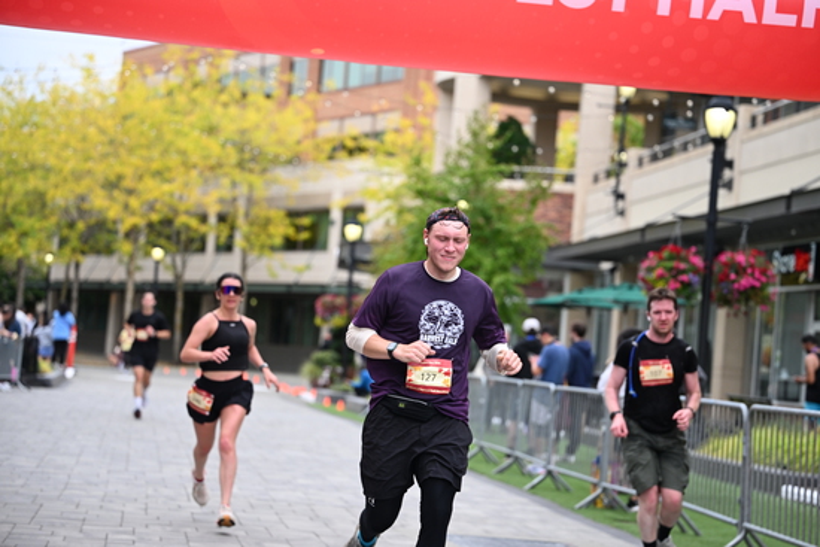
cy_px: 274
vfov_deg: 14.9
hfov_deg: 22.1
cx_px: 410
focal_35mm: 92
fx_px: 2096
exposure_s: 1/2000
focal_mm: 92
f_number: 2.8
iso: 640
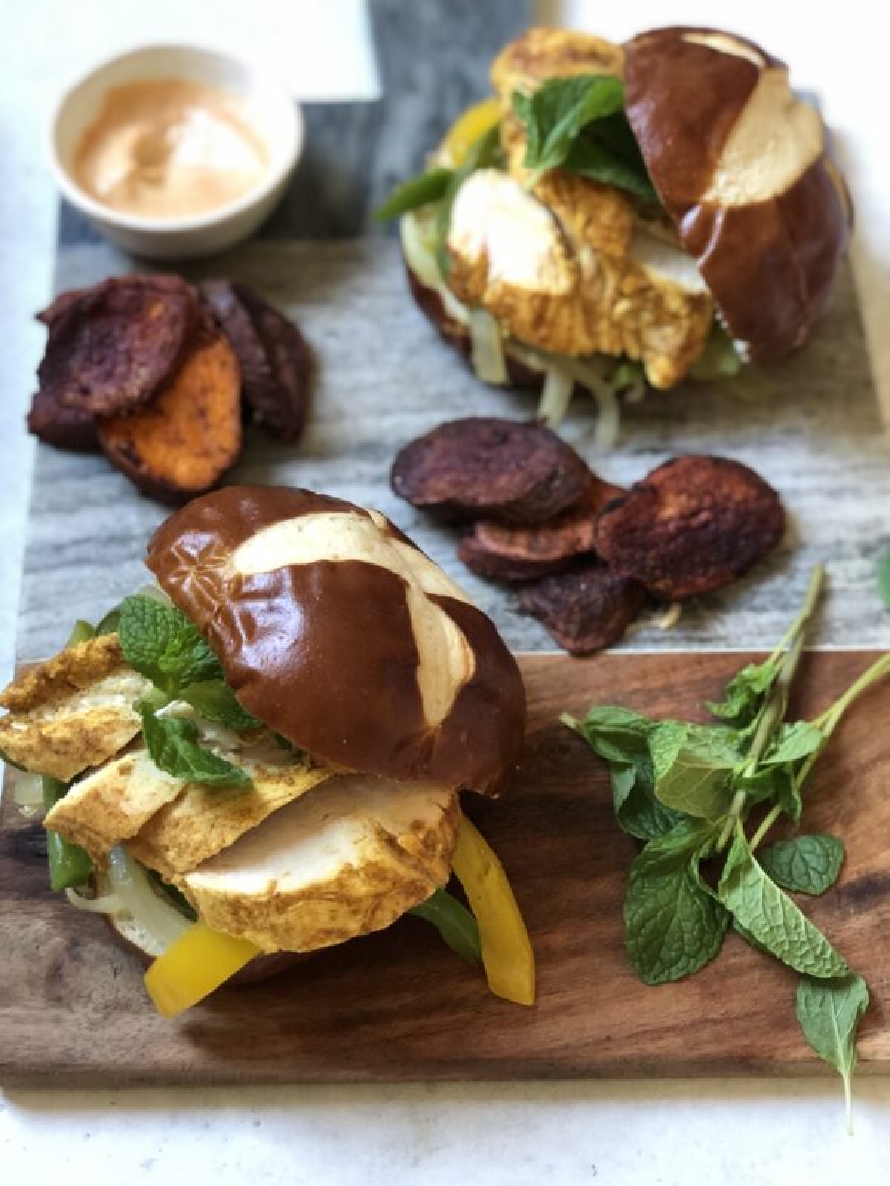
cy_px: 593
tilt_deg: -57.7
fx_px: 1954
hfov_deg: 25.7
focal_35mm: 57
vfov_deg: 33.8
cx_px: 445
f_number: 2.8
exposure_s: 1/30
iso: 320
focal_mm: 6.6
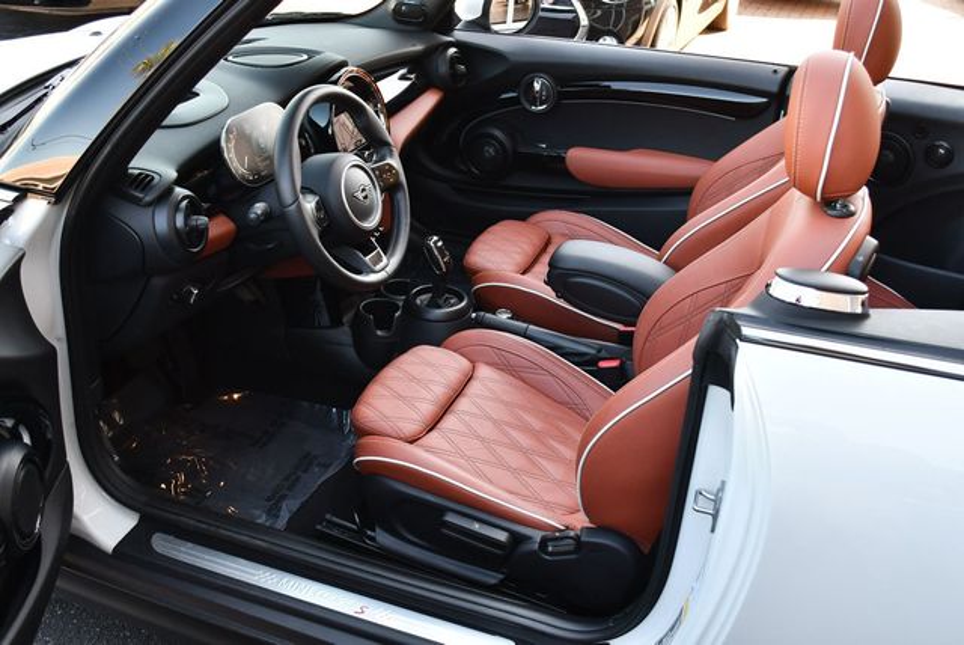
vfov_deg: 36.9
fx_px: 965
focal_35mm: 36
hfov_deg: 53.1
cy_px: 322
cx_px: 482
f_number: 4
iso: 400
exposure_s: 1/250
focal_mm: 18
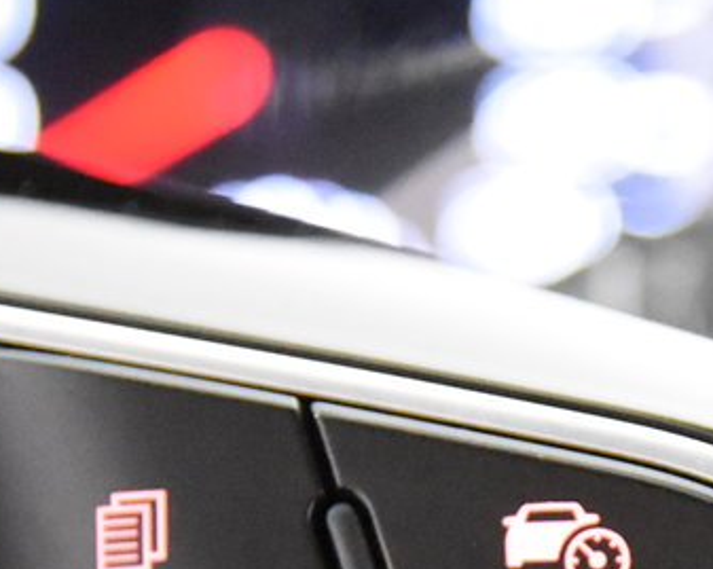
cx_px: 679
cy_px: 839
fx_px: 5077
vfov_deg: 6.3
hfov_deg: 8.0
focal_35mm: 241
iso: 12800
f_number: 3.8
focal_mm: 45
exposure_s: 1/80
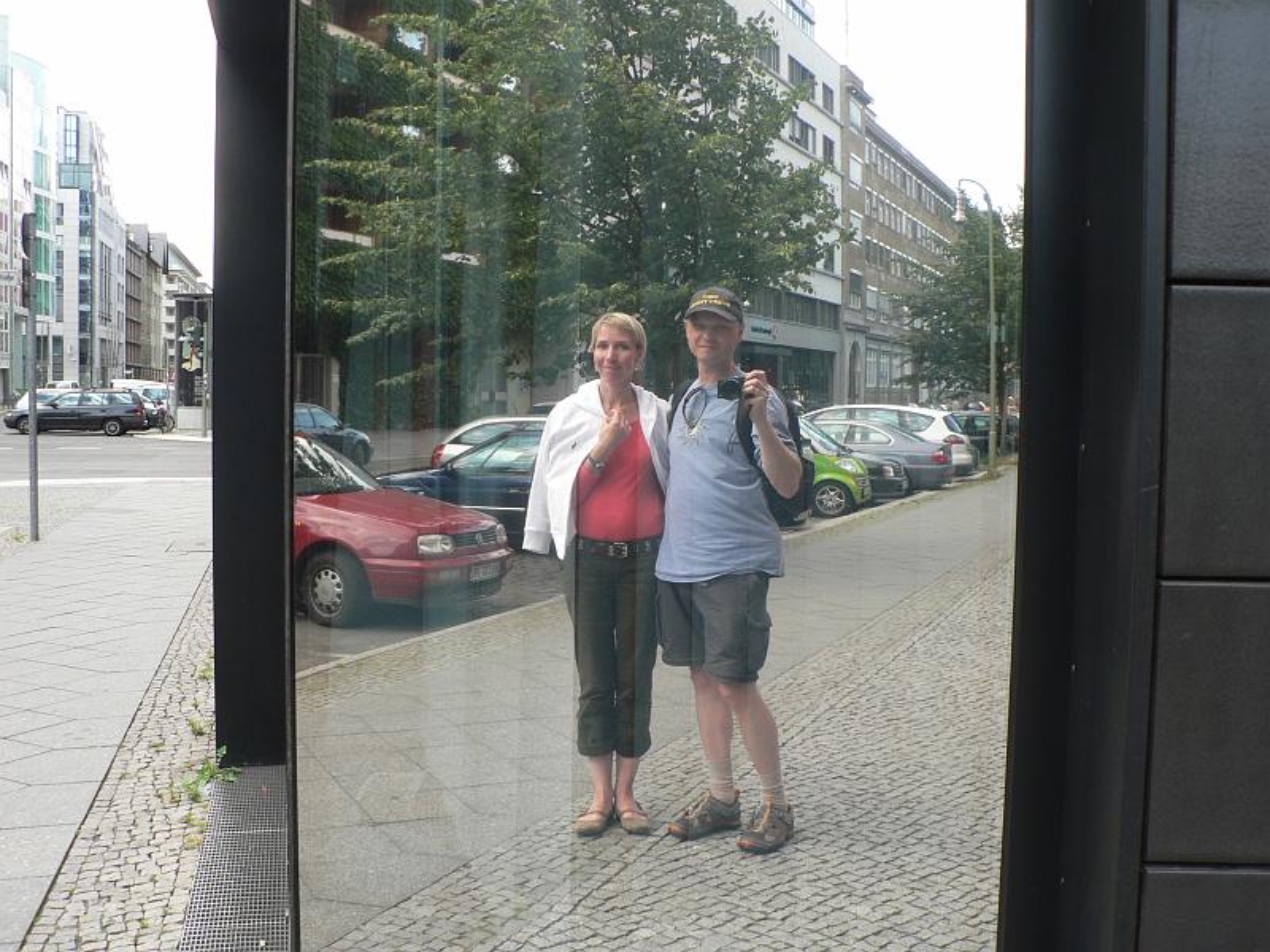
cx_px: 635
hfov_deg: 51.4
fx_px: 1321
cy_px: 476
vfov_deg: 39.7
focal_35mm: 36
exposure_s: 1/100
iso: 80
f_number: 3.2
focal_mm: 6
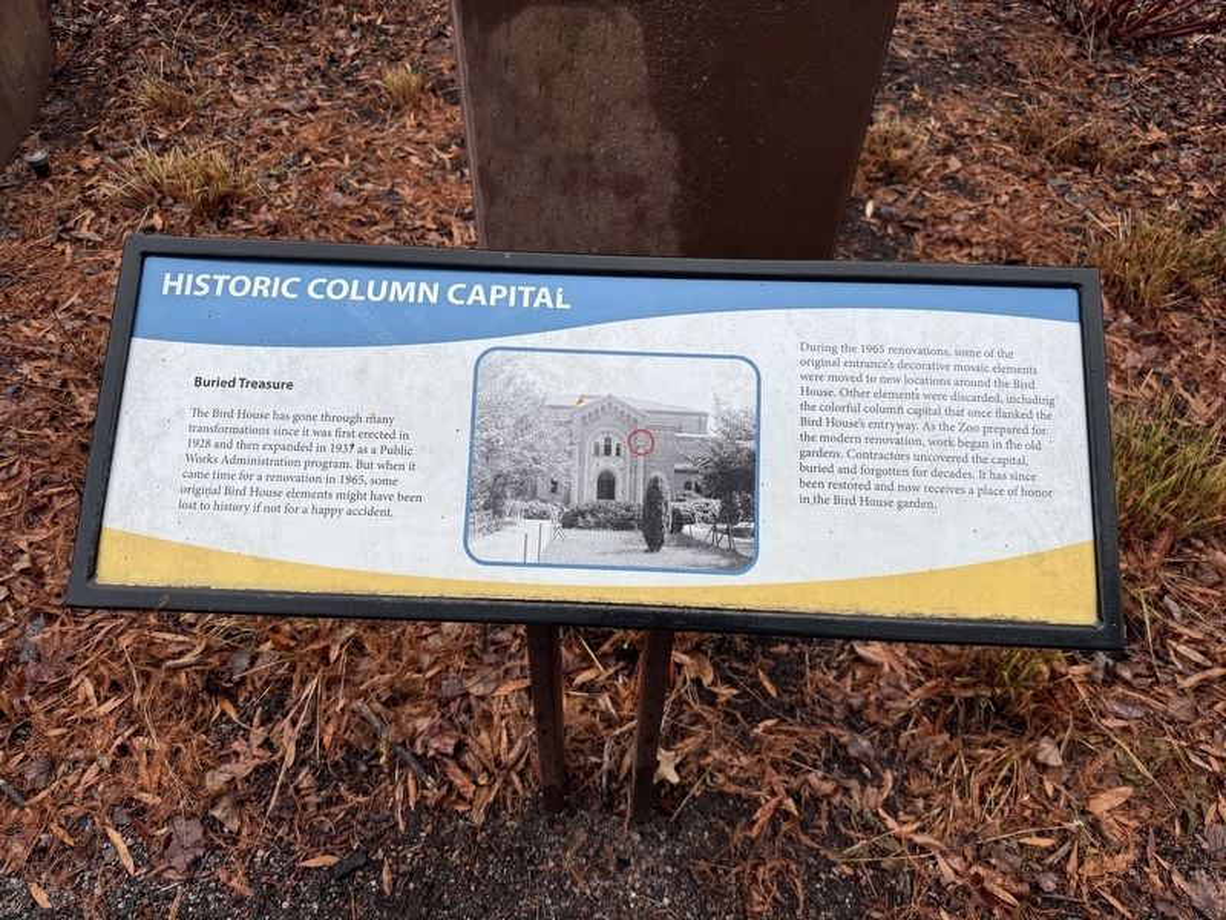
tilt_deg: -48.8
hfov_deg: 71.6
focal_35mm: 24
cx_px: 613
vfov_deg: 56.8
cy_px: 460
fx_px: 850
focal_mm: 6.76
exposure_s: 1/1192
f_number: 1.78
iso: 80
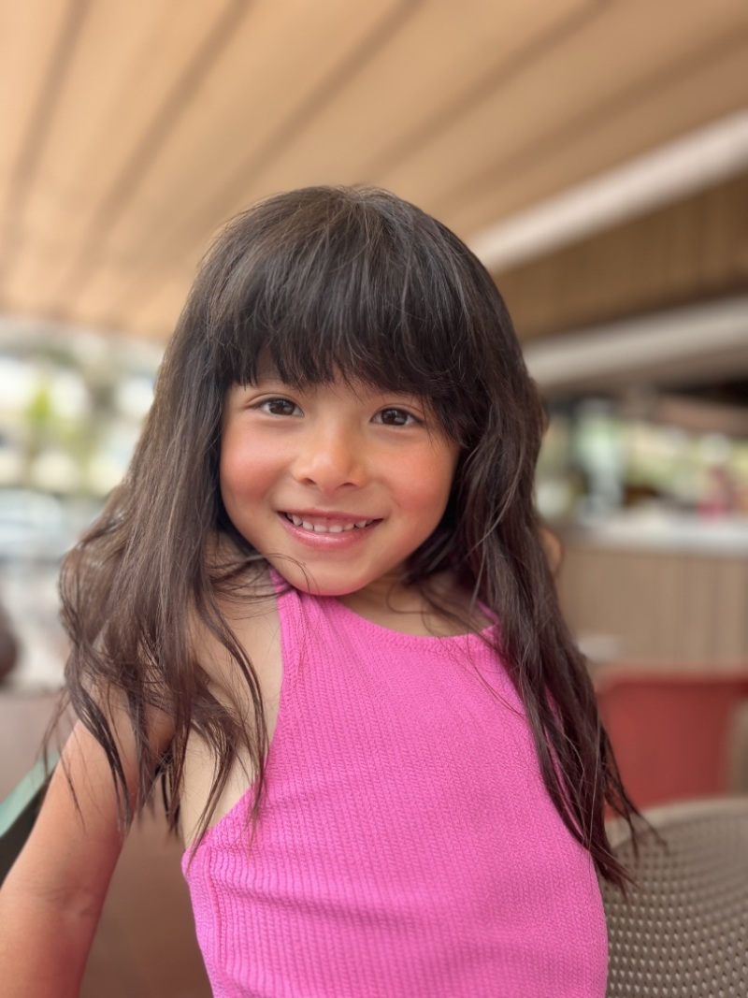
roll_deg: -4.4
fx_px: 749
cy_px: 499
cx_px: 374
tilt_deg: +0.6
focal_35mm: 26
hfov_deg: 53.1
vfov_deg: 67.3
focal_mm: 5.1
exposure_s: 1/452
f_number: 1.6
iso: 50
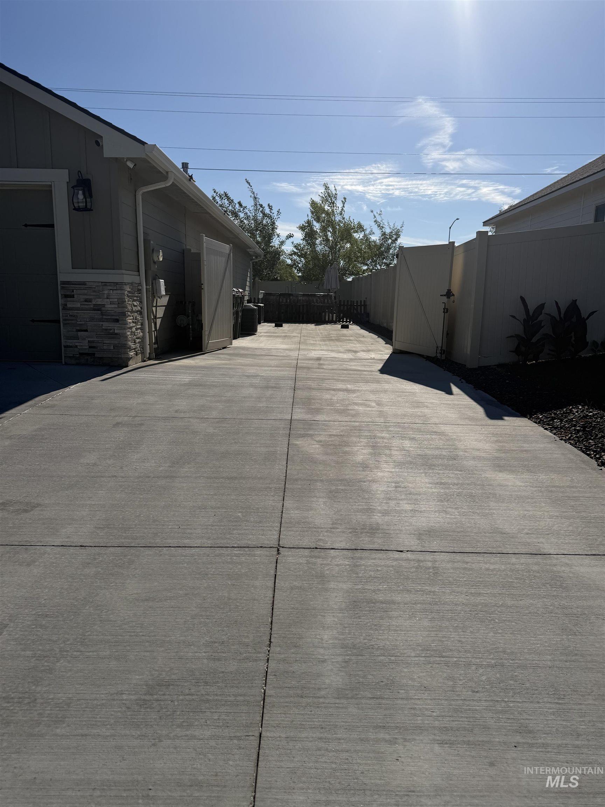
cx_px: 302
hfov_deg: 56.8
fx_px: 559
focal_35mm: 24
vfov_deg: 71.6
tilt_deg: -10.7
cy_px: 404
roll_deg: -1.5
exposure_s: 1/11905
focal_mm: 6.76
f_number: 1.78
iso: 80
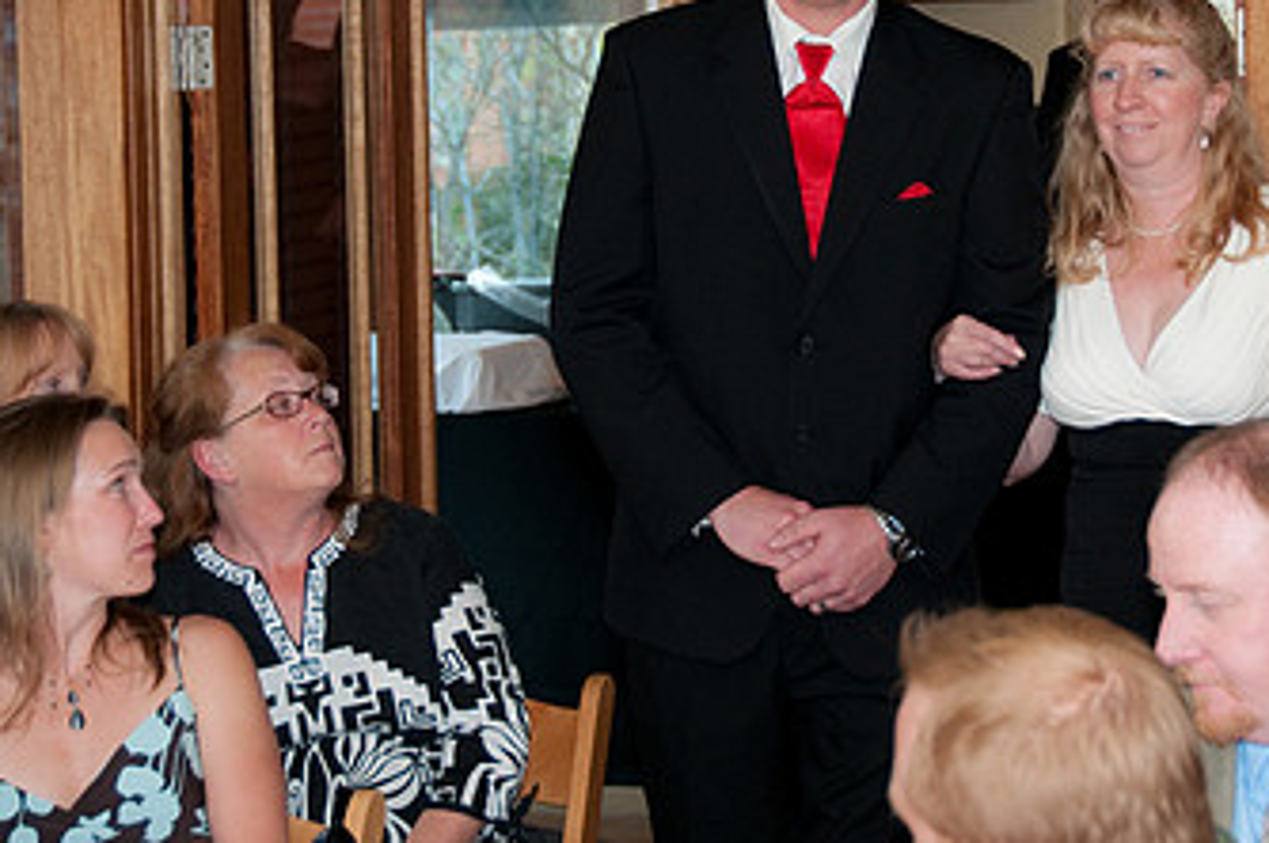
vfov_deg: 9.4
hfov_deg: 14.1
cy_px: 154
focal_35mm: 146
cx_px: 798
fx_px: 5141
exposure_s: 1/60
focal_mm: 56
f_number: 4.8
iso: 400
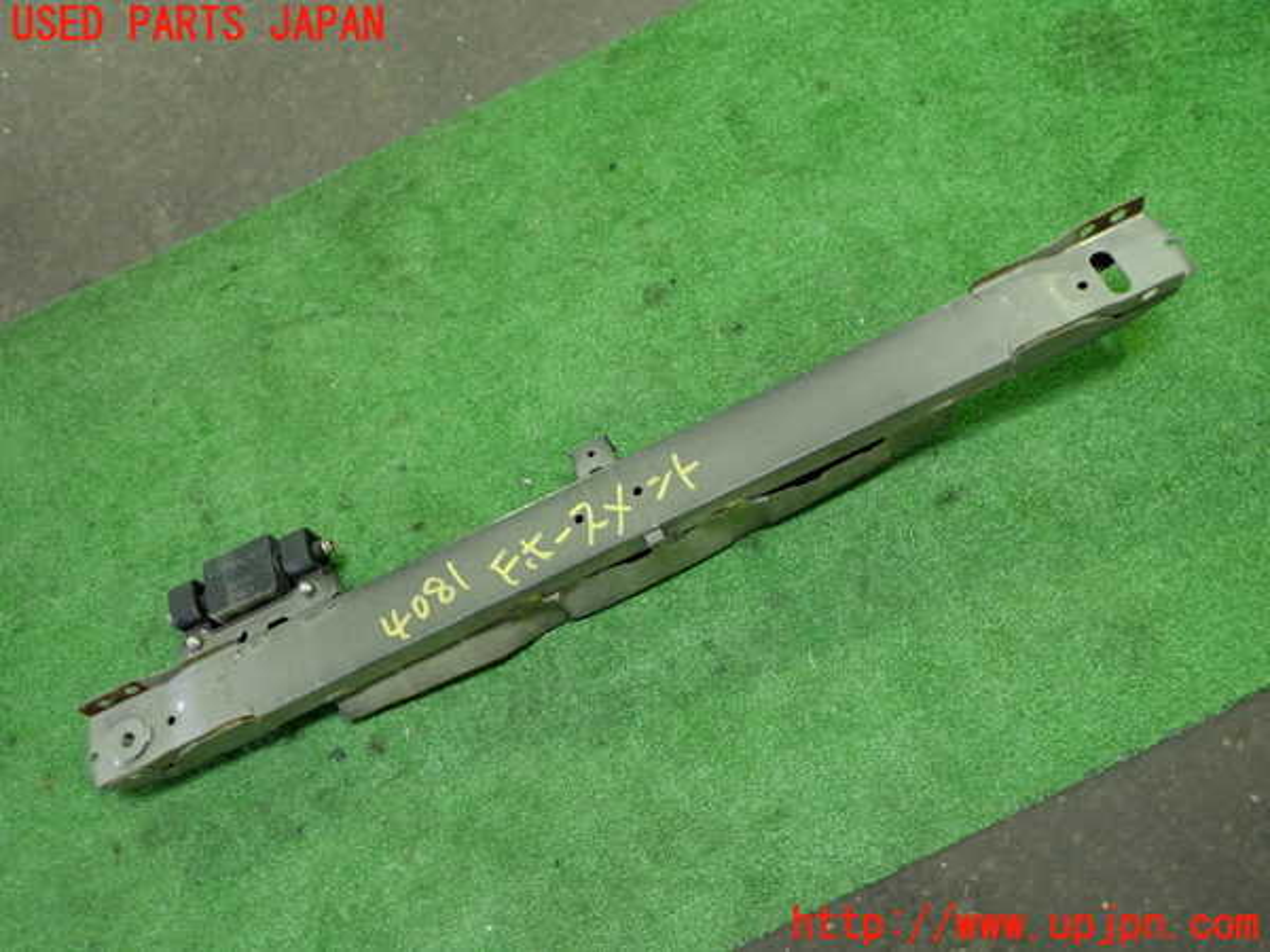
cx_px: 635
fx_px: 1101
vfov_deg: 46.8
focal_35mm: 30
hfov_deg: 60.0
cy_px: 476
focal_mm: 5.4
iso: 400
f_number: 2.3
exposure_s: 1/30
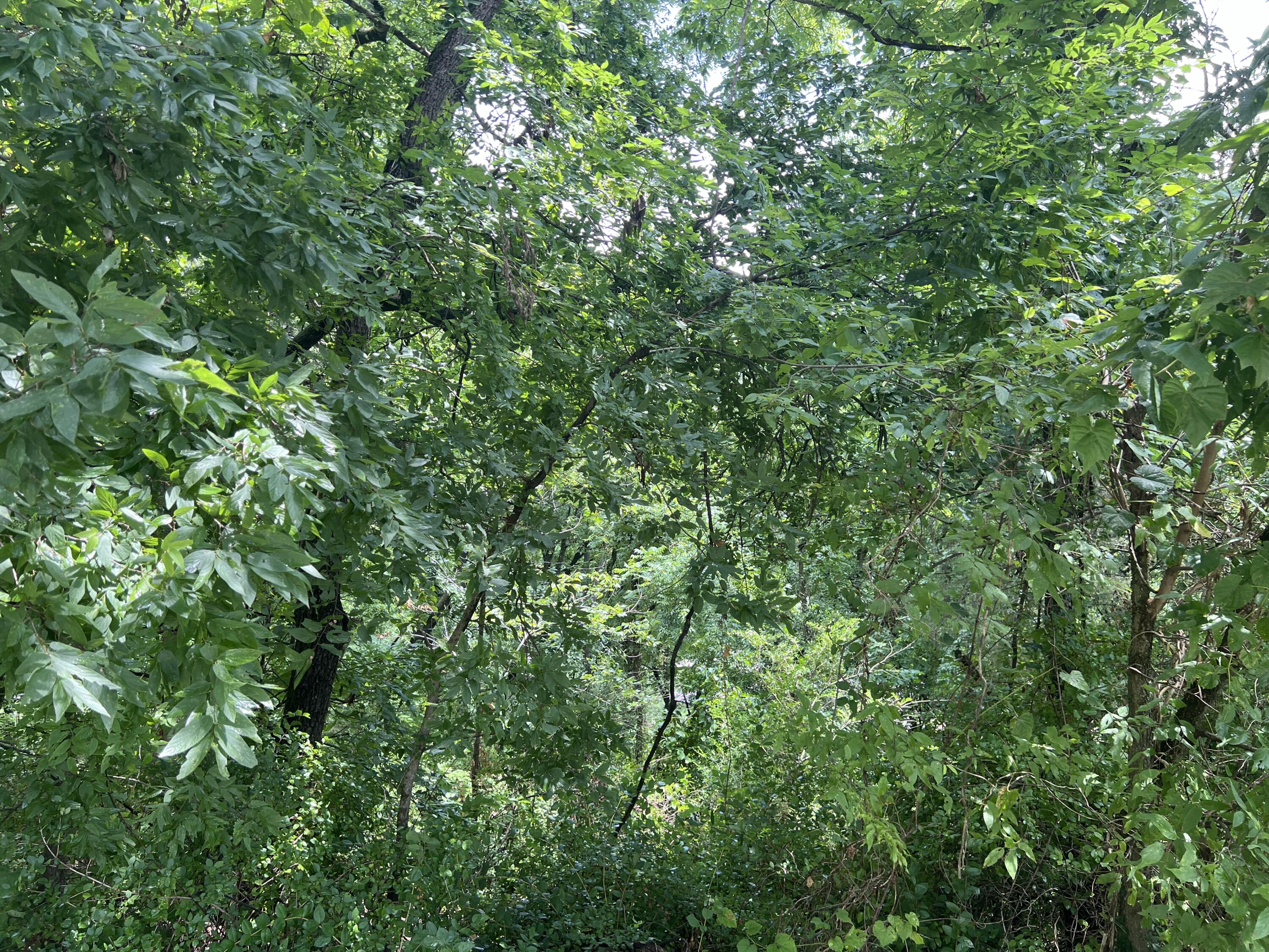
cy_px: 476
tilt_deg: -2.3
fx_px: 953
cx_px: 634
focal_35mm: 26
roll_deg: +0.0
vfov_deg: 53.1
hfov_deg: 67.3
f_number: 1.5
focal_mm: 5.7
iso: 40
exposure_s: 1/152
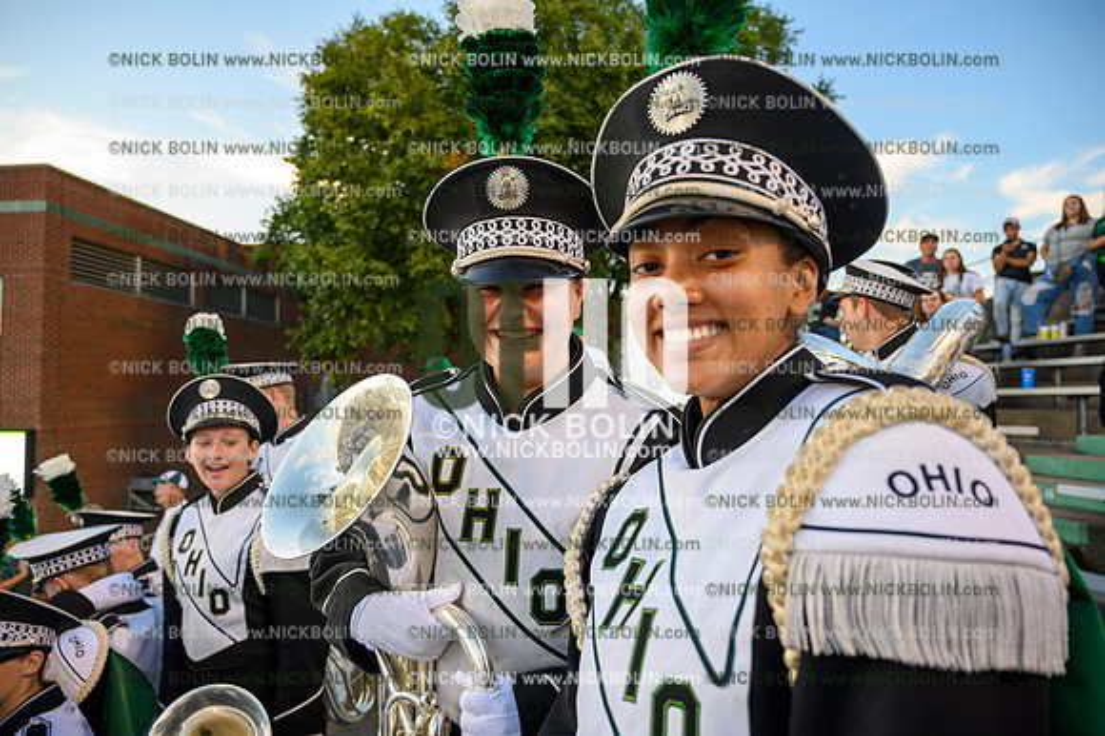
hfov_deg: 73.8
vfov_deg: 53.1
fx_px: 736
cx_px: 552
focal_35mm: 24
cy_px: 368
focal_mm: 24
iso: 100
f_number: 4
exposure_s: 1/50
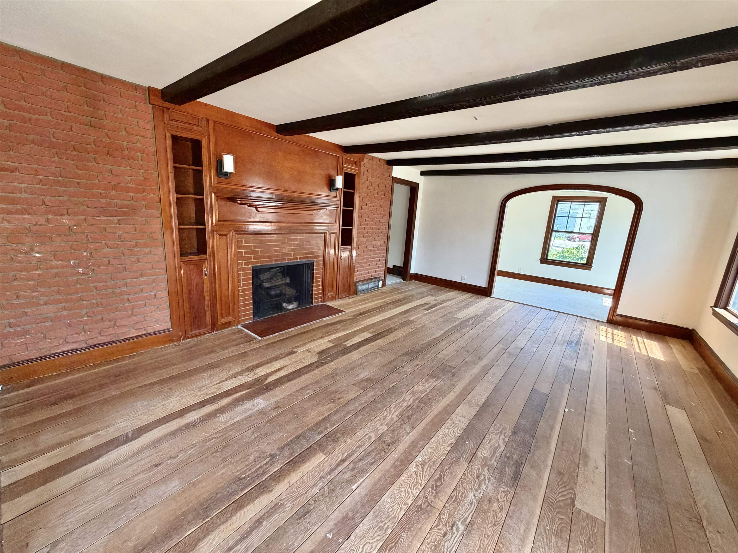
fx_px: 298
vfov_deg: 85.7
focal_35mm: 14
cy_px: 276
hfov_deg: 102.1
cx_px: 369
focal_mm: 2.22
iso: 320
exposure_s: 1/121
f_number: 2.2
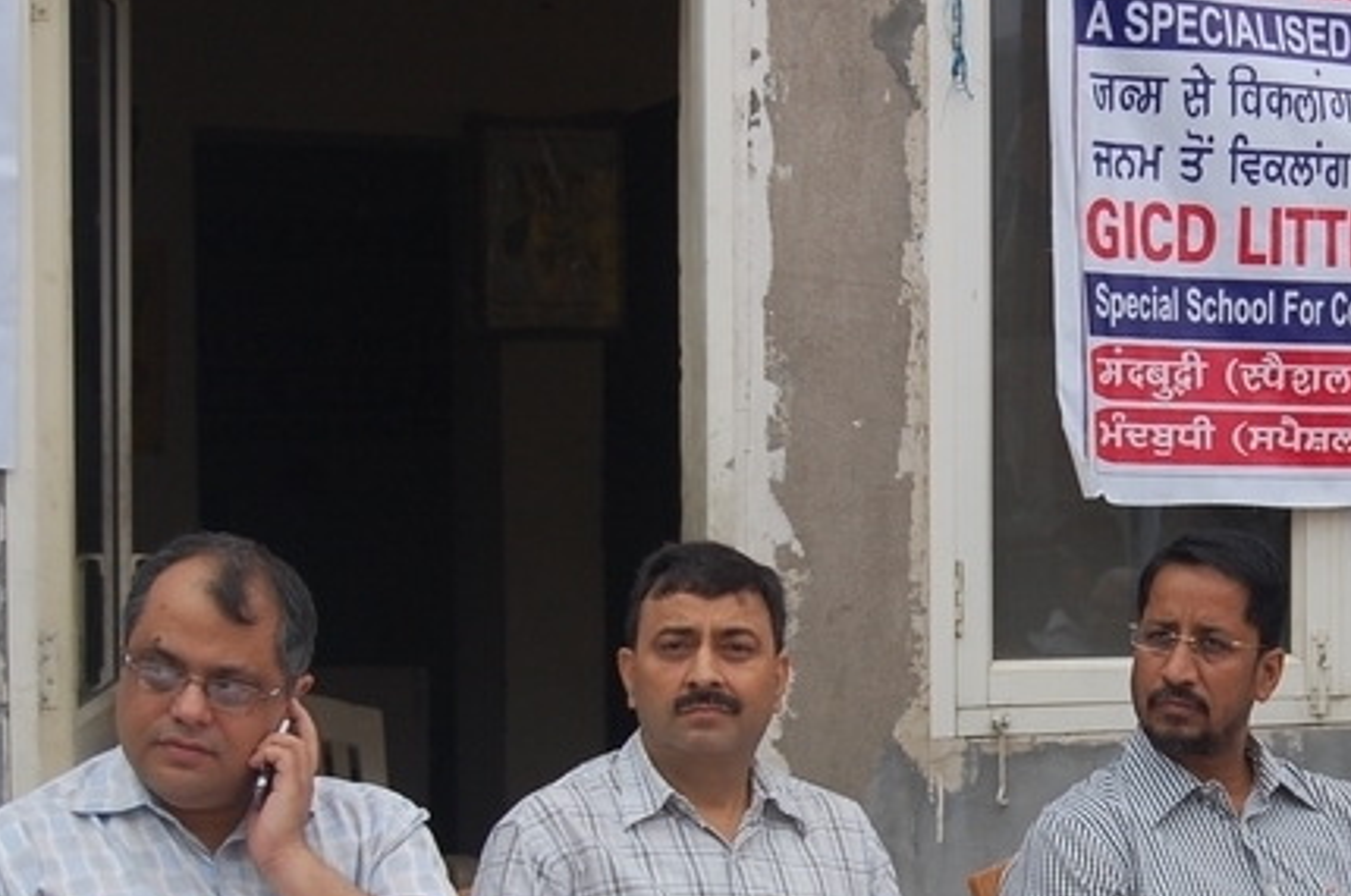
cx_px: 1112
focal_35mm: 106
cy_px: 619
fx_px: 3971
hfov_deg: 19.1
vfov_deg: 12.8
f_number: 6.3
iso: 200
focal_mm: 38
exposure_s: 1/160
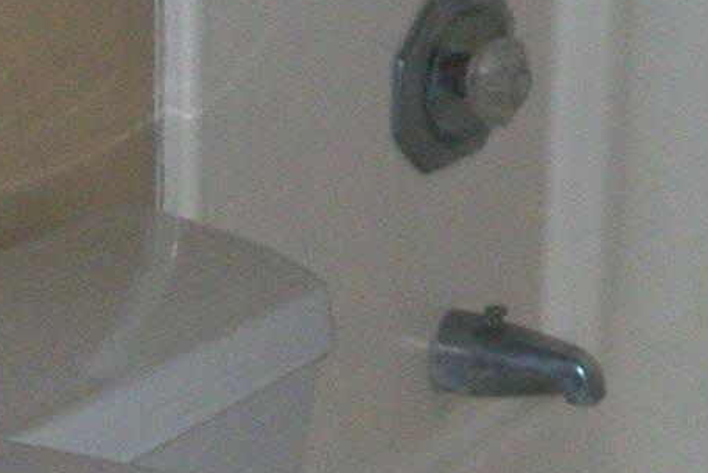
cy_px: -120
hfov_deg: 12.4
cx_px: 974
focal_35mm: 159
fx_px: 3129
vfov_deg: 8.5
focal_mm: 5.7
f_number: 2.8
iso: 160
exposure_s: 1/60
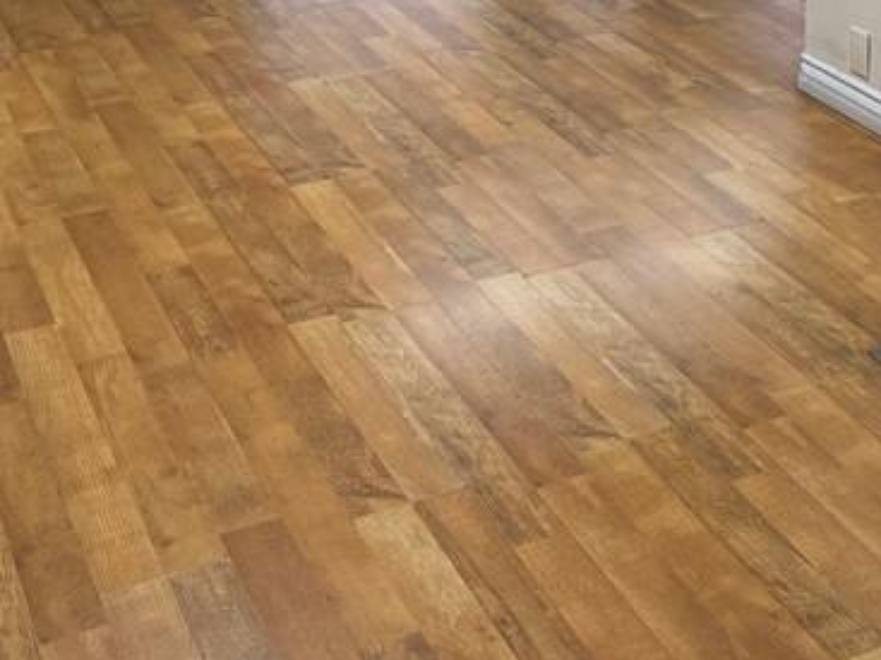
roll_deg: -0.1
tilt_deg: -9.3
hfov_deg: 28.6
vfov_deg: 19.7
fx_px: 1705
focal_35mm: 67
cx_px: 653
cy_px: -254
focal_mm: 6.76
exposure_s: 1/263
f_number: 1.78
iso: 100
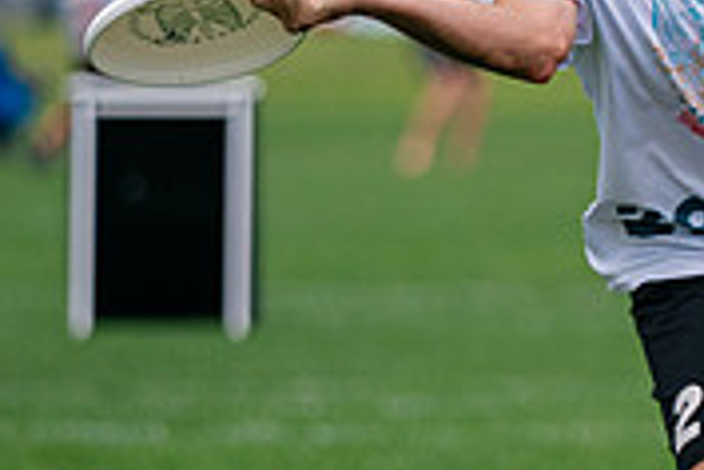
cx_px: 930
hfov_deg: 2.6
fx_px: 15585
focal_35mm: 797
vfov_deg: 1.7
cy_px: 176
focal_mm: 200
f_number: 3.2
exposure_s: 1/10000
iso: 640
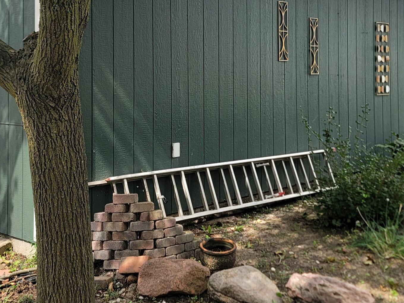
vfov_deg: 25.9
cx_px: 194
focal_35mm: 55
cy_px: 49
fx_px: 642
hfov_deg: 34.9
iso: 20
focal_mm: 7
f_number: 1.8
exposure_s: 1/556
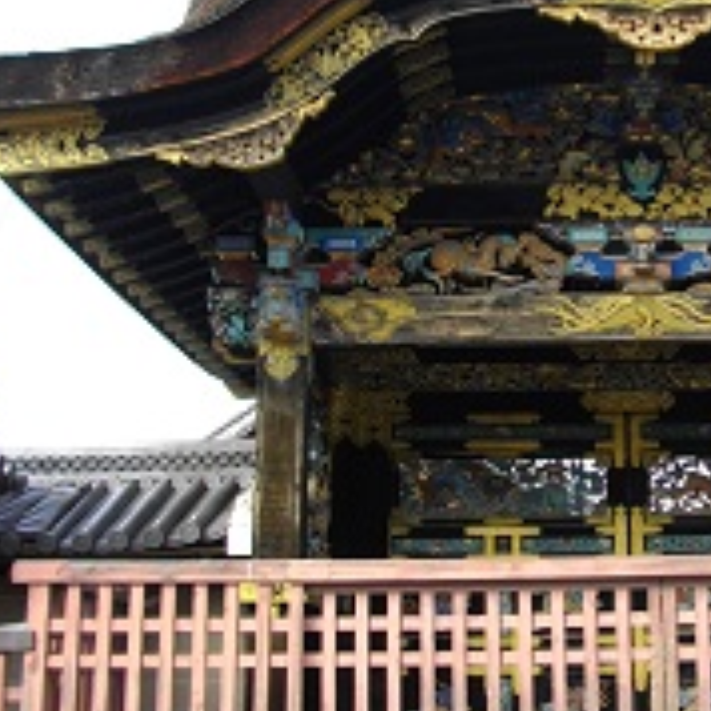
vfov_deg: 27.7
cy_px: 292
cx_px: 657
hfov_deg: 26.7
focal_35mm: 62
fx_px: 1441
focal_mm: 5.7
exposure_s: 1/250
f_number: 2.9
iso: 100
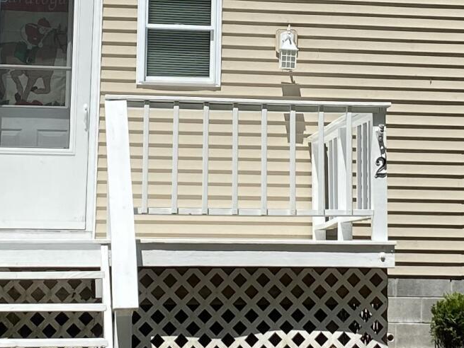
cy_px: 15
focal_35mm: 119
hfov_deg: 16.5
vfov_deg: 12.3
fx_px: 1596
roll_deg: -0.3
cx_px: 346
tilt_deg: +8.7
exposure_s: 1/3731
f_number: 1.8
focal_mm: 4.25
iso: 32
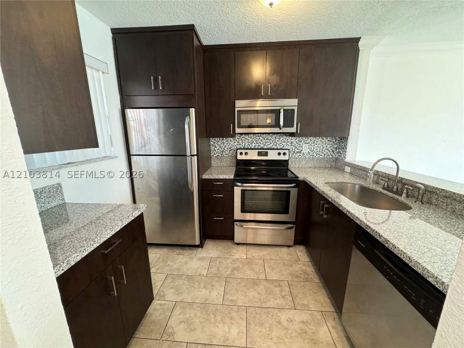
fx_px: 188
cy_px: 174
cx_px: 232
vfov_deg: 85.7
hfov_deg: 102.1
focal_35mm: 14
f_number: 2.2
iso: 320
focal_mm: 2.22
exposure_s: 1/60
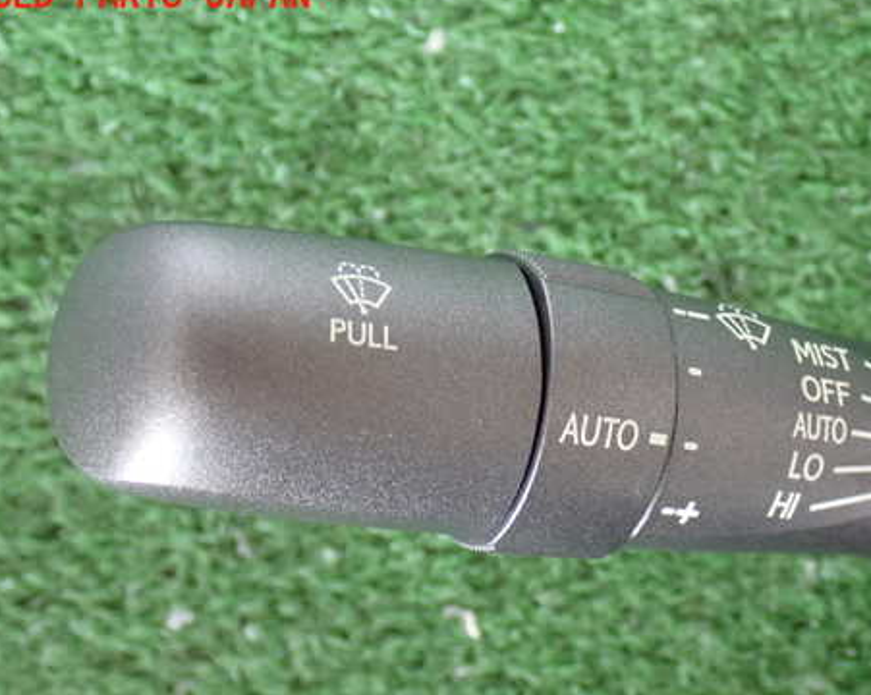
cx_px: 539
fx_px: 1674
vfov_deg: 23.4
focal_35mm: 65
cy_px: 405
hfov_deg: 29.1
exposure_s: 1/50
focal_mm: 9.01
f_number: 3.2
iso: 800
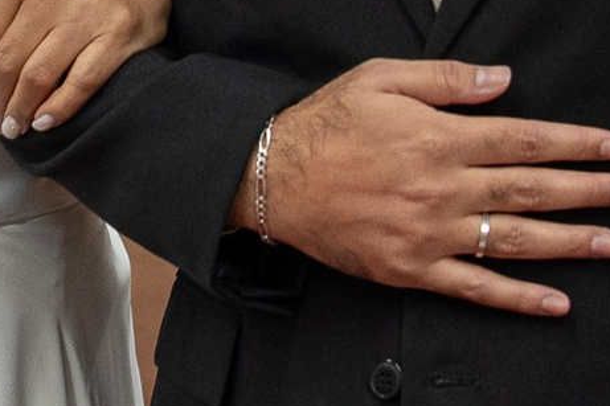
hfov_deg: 9.1
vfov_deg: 6.1
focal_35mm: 225
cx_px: 66
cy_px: -119
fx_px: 3811
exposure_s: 1/160
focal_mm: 27
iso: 800
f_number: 2
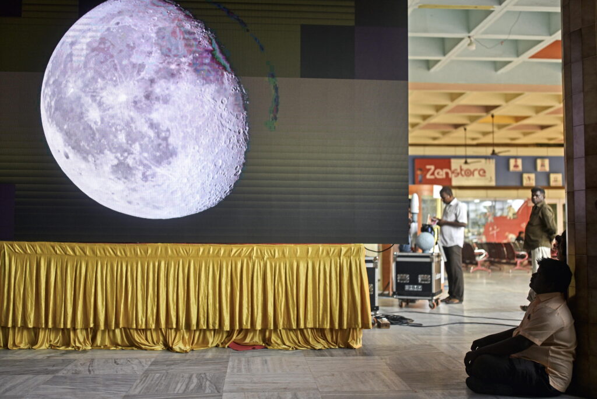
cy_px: 200
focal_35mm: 40
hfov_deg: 48.4
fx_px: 664
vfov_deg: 33.4
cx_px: 298
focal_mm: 40
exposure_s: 1/500
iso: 160
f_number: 1.4
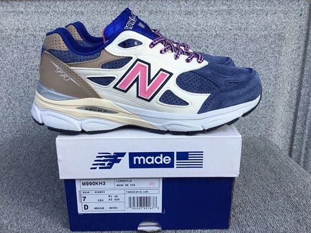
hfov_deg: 55.3
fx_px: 297
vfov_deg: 43.0
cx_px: 150
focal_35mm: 33
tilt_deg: -18.0
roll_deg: +0.7
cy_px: 118
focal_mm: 3.3
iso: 25
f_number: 2.4
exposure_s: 1/411
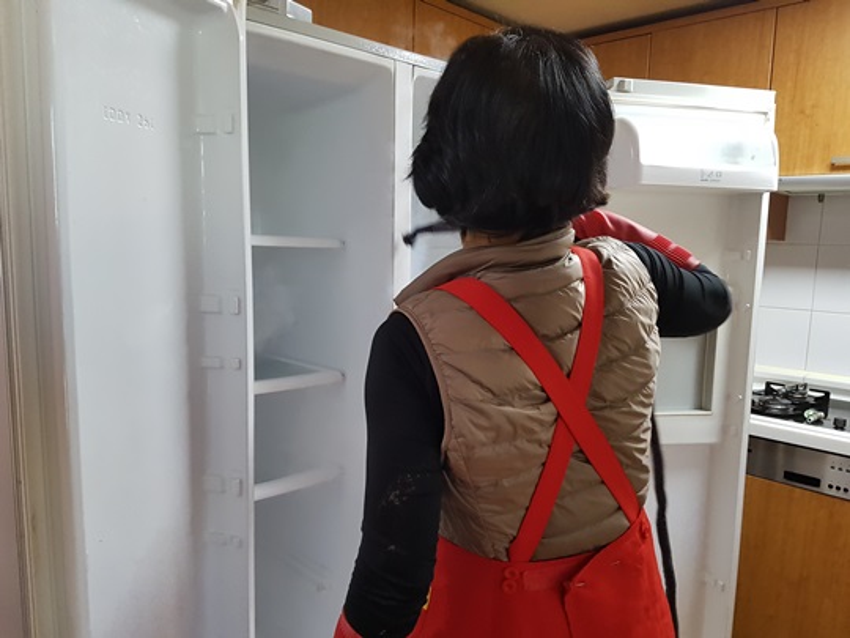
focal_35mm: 26
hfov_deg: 67.3
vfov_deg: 53.1
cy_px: 319
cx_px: 425
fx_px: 638
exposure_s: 1/120
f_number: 1.7
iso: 320
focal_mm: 4.2
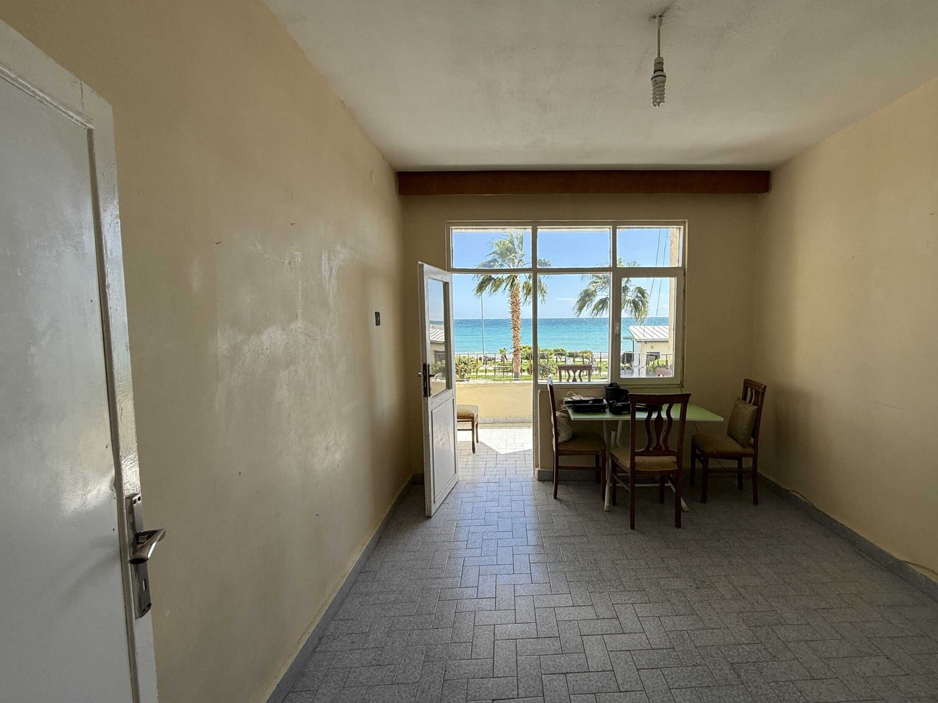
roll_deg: +0.6
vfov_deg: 78.1
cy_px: 350
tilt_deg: -3.6
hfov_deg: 94.0
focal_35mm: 16
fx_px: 434
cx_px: 529
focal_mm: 2.22
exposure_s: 1/644
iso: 50
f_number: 2.2
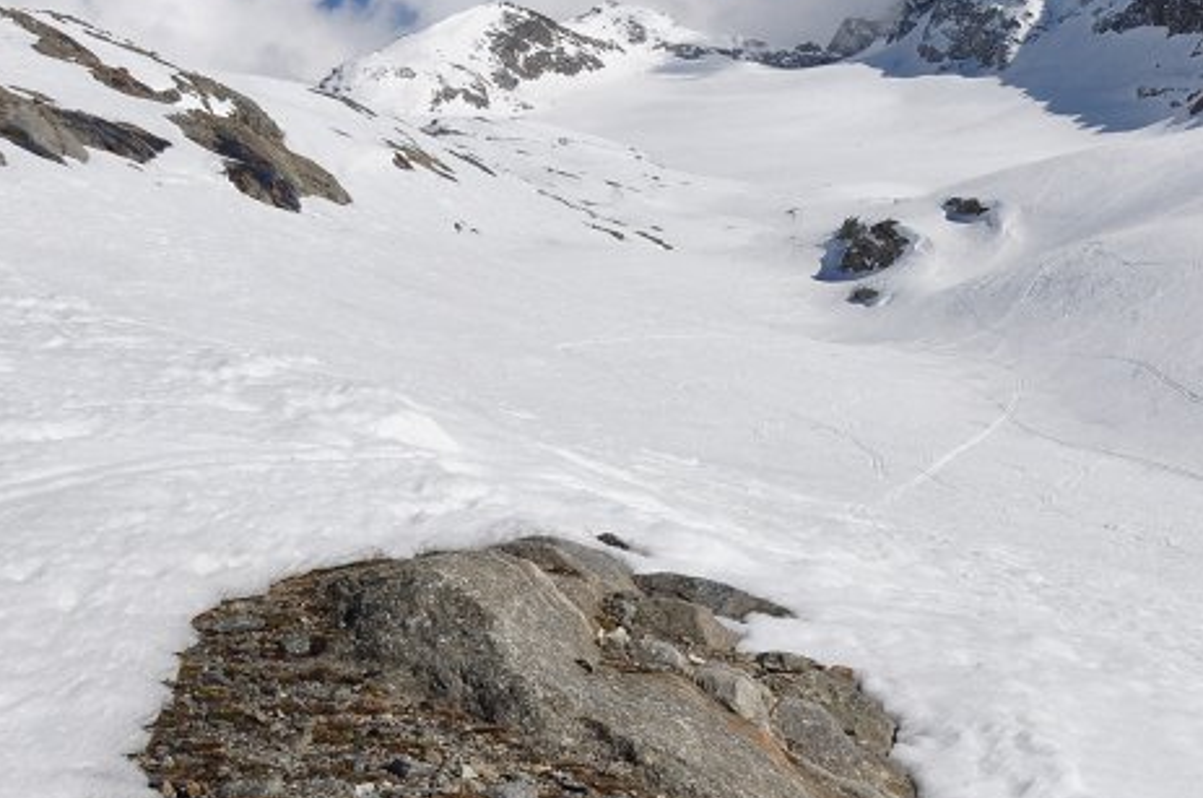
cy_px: 244
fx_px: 2271
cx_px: 1029
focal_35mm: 68
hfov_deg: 28.8
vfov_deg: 19.8
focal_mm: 21
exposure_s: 1/500
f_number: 14
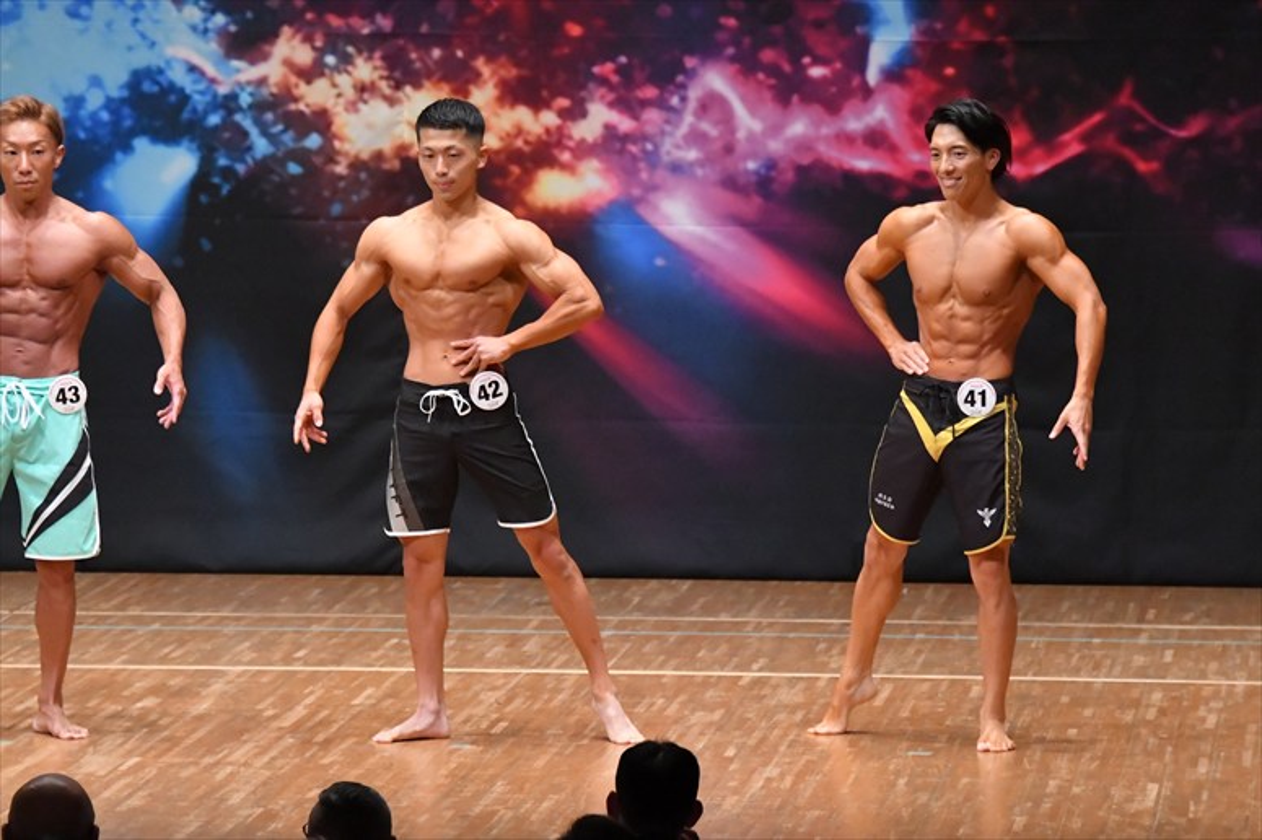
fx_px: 8935
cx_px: 631
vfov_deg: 5.4
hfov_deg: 8.1
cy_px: 420
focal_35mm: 255
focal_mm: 170
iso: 8000
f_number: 5.6
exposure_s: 1/400
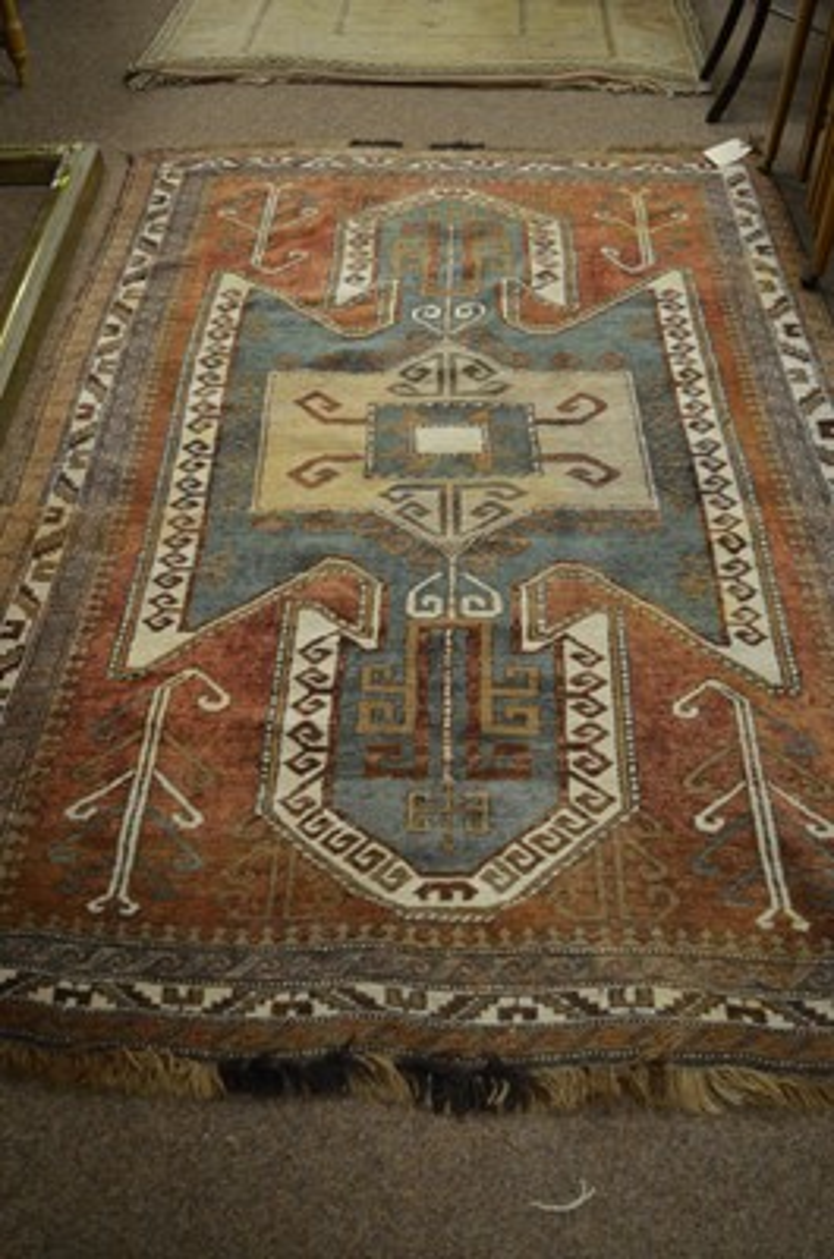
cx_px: 417
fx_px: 1256
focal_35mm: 36
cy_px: 630
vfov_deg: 53.2
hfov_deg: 36.7
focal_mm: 24
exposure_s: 1/20
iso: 400
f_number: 4
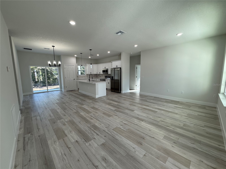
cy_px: 84
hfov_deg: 102.1
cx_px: 113
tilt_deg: -6.6
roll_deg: +0.3
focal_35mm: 14
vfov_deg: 85.7
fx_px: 91
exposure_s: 1/120
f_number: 2.2
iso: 64
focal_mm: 2.22
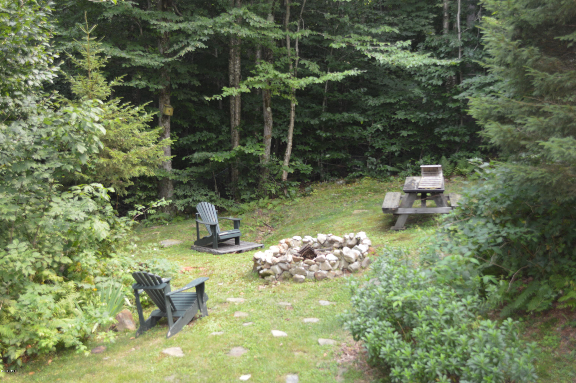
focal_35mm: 45
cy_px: 192
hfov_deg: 43.6
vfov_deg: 29.8
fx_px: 719
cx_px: 288
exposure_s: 1/125
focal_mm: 30
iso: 400
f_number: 4.5
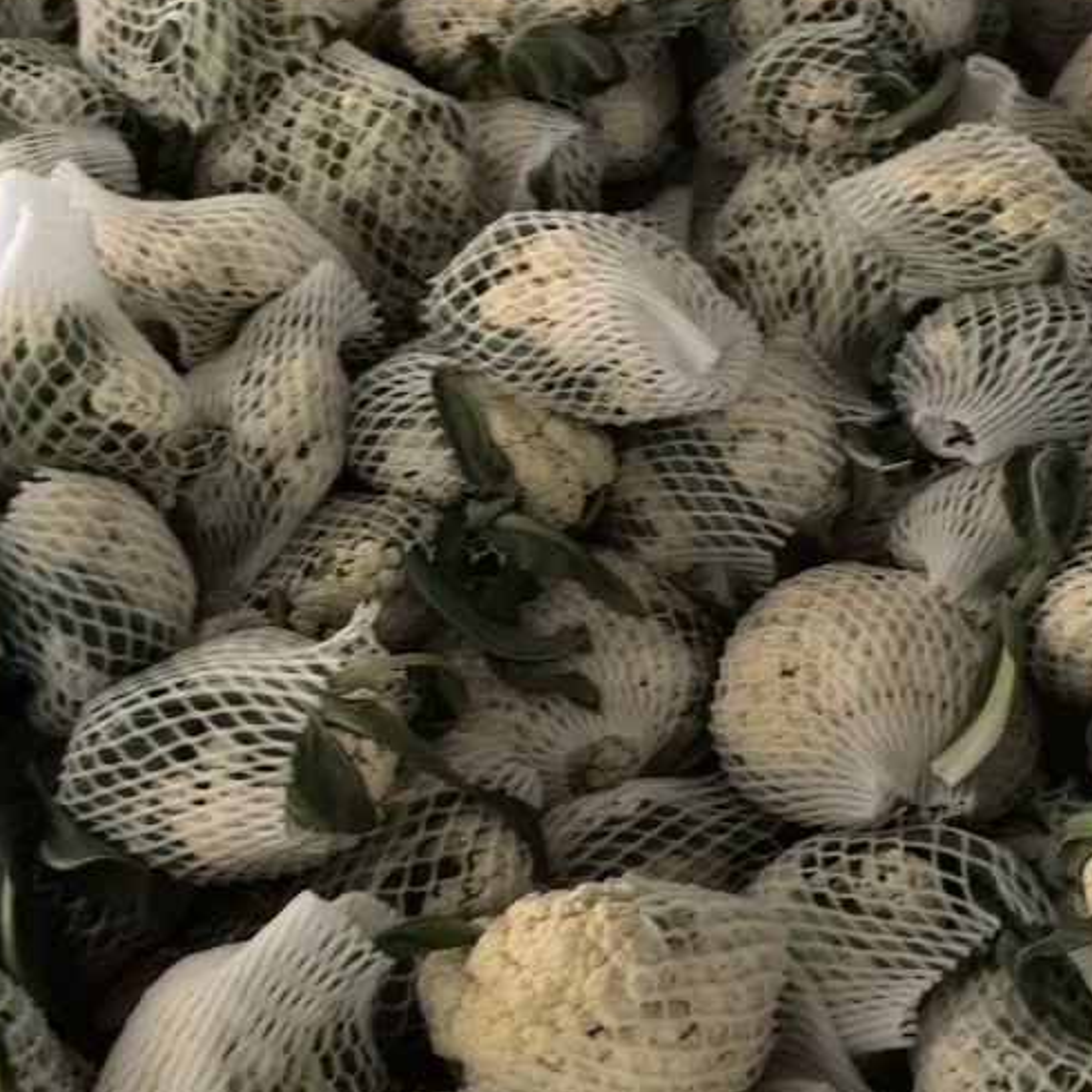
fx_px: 1856
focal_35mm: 52
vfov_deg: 32.8
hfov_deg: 32.8
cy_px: 585
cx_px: 586
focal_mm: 6.98
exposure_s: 1/16.7
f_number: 1.4
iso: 1600
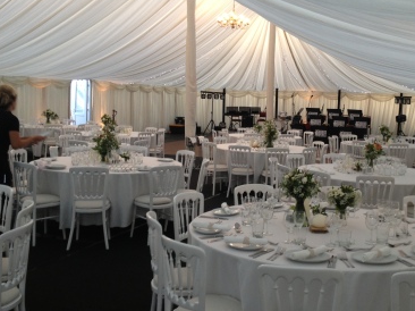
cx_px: 249
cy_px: 148
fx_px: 587
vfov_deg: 29.6
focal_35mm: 49
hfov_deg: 38.8
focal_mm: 4.28
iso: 50
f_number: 2.4
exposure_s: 1/30
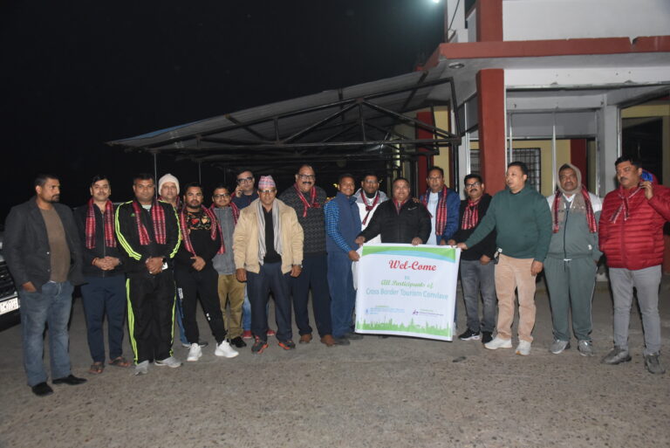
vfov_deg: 43.7
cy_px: 224
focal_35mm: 30
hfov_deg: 61.9
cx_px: 335
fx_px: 559
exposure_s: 1/125
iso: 5000
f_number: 7.1
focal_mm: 30
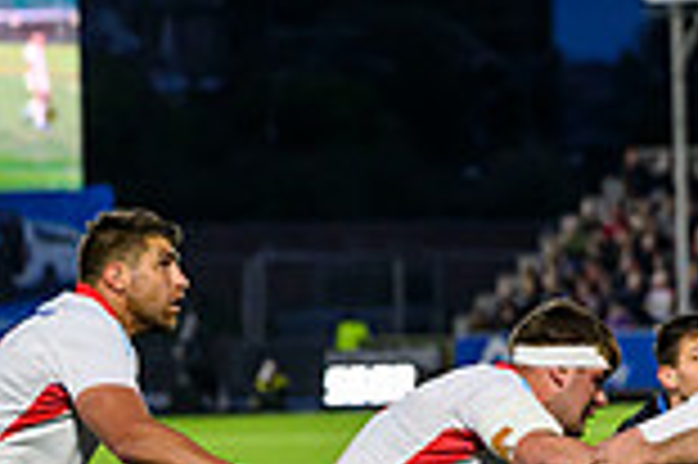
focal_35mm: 394
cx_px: 1261
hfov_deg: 5.2
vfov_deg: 3.5
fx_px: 7631
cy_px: -29
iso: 3200
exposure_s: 1/1600
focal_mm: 105
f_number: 3.2
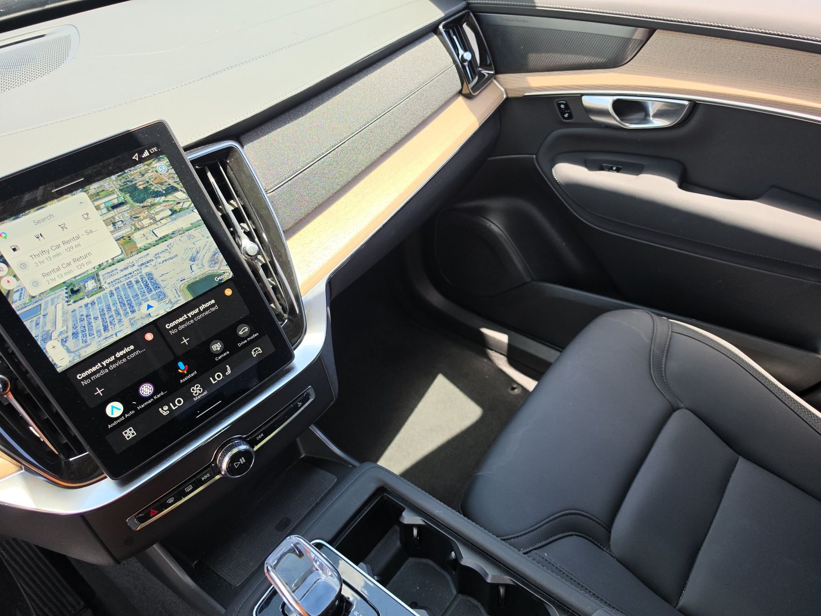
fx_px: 545
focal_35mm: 23
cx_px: 410
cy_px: 308
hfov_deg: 73.9
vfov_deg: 58.9
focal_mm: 6.5
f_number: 1.4
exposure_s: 1/191
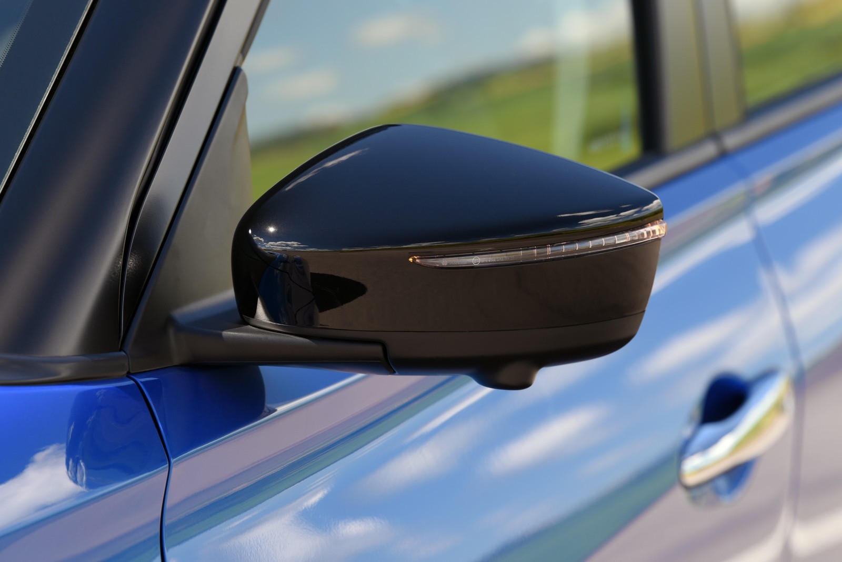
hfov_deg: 11.1
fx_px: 4328
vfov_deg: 7.4
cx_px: 421
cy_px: 281
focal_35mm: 185
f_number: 5.6
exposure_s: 1/100
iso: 250
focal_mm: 185
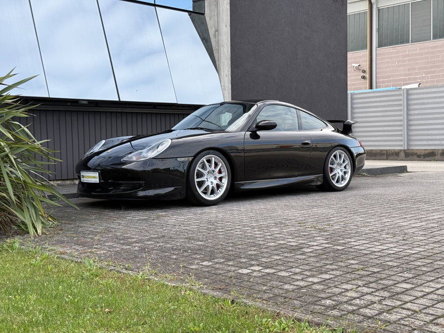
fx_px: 616
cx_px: 222
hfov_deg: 39.7
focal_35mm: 48
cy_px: 166
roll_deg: +1.2
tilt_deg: -2.3
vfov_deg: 30.3
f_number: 1.78
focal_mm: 6.76
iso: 64
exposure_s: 1/740
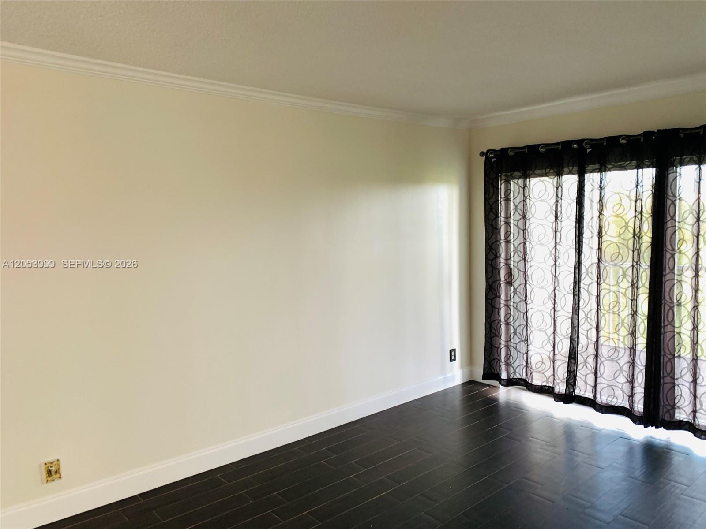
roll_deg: +0.9
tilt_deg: -4.9
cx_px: 353
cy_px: 264
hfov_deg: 67.3
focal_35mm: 26
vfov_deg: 53.1
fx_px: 530
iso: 200
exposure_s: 1/60
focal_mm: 4.25
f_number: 1.8
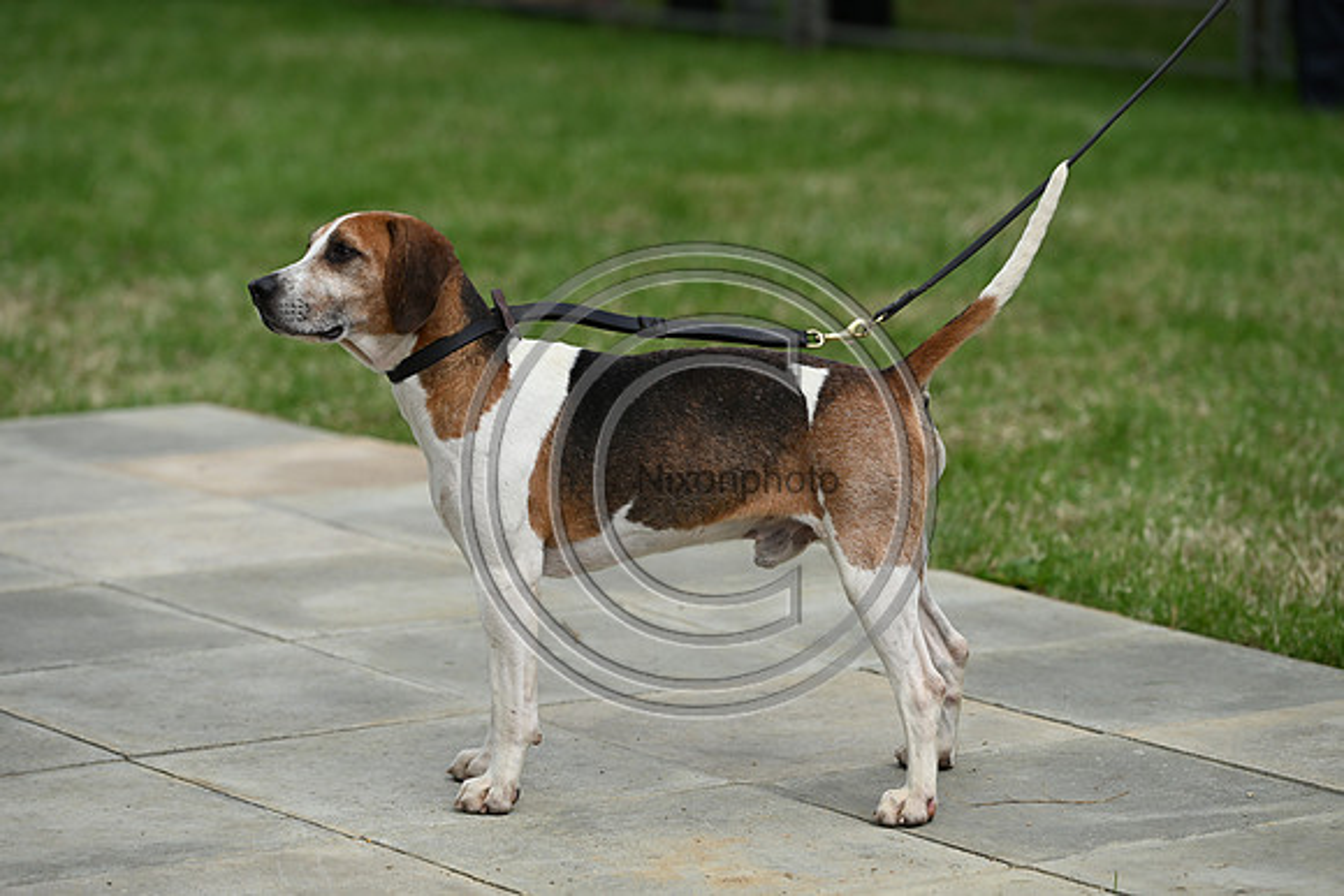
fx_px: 6161
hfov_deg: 12.4
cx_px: 672
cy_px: 448
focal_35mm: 165
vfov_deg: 8.3
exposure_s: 1/1250
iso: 200
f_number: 4.5
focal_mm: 165
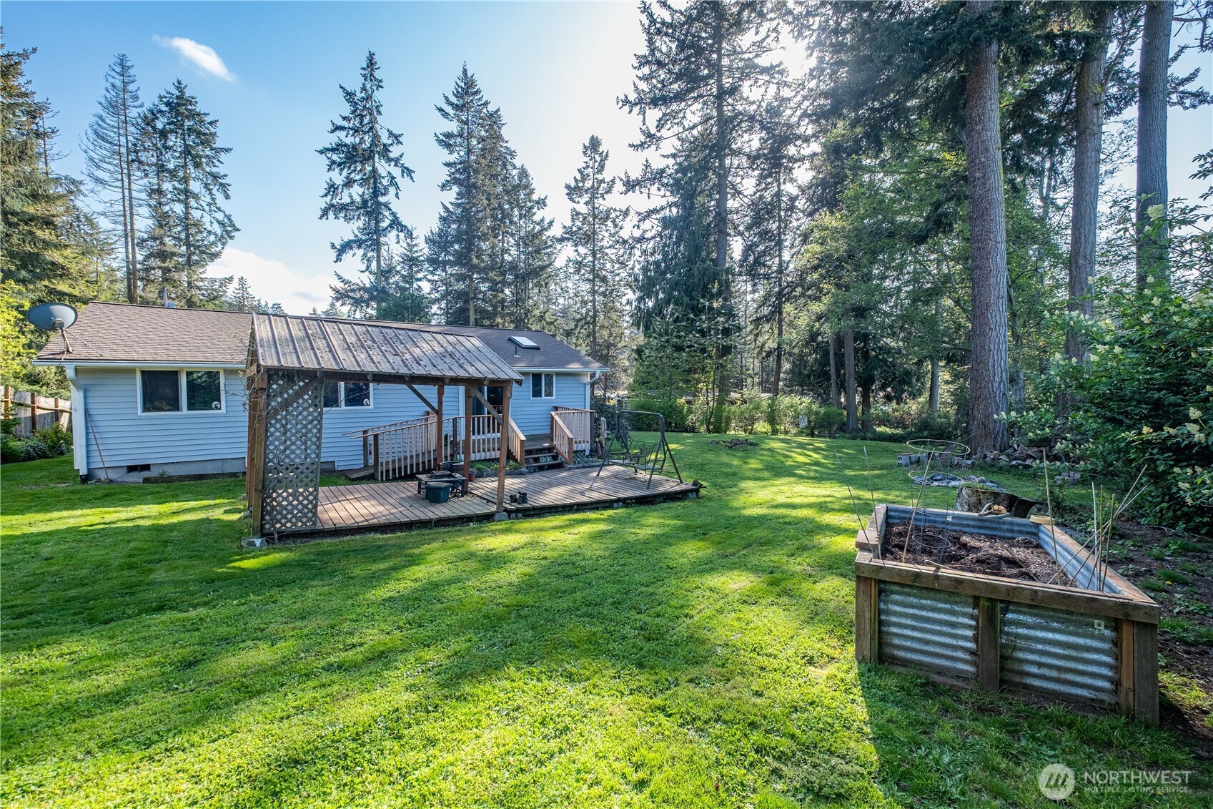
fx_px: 505
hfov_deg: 100.4
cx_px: 606
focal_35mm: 15
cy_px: 404
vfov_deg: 77.3
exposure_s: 1/250
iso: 250
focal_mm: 10
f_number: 5.6
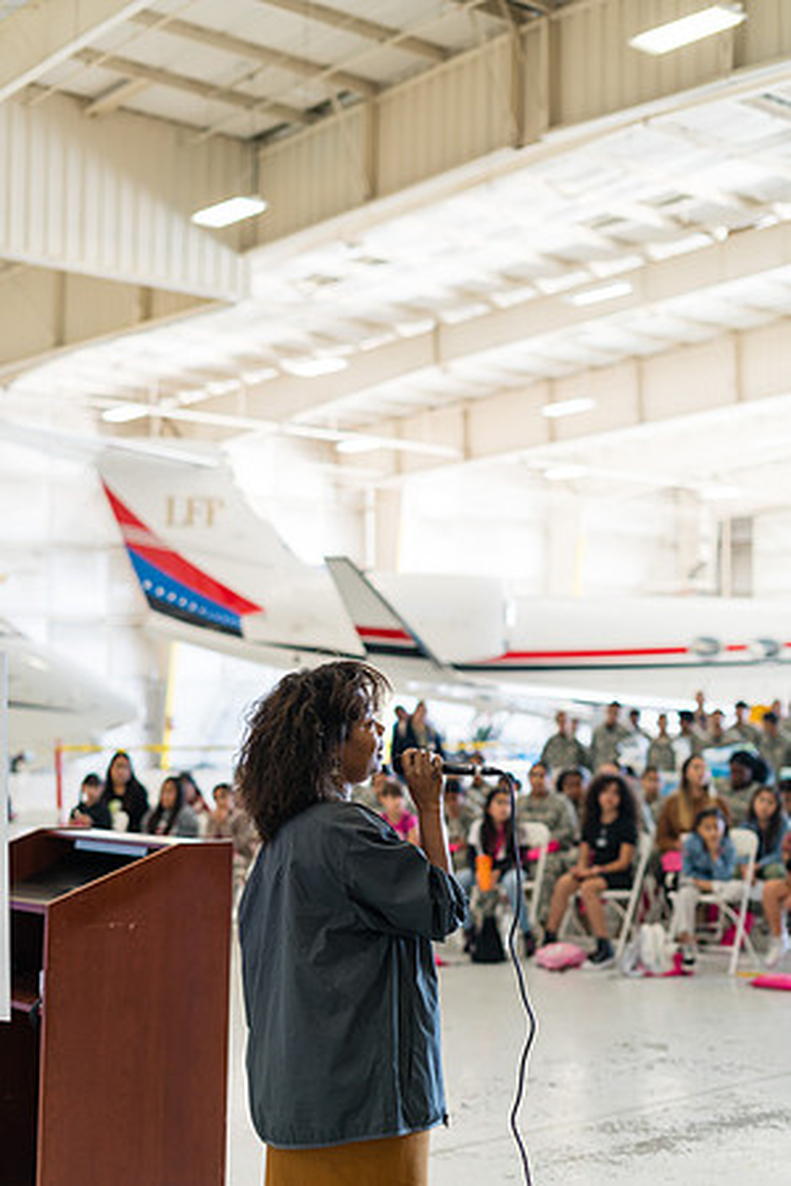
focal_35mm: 50
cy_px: 593
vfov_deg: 39.6
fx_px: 1648
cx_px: 396
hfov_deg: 27.0
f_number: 2.2
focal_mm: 50
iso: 250
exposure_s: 1/320
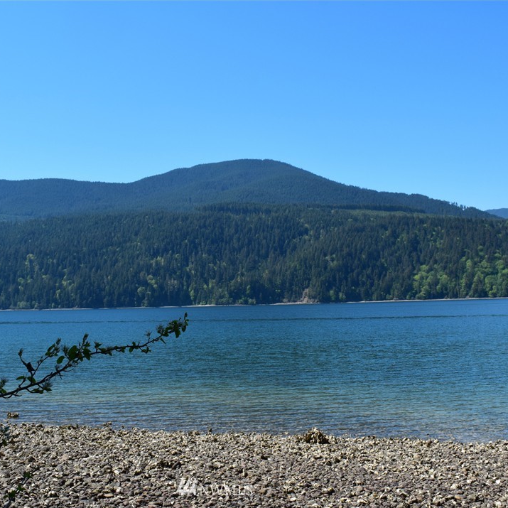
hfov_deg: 41.1
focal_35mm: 41
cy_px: 256
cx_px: 216
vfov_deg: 41.3
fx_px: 675
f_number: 11
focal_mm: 21
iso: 400
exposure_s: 1/500
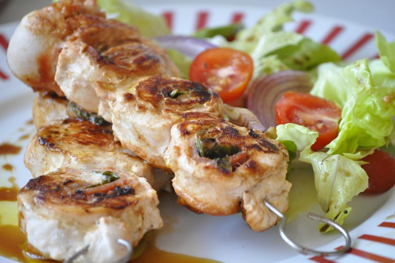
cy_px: 132
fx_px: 2877
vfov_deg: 5.2
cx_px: 198
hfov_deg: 7.9
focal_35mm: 262
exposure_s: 1/40
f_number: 5.3
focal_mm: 175
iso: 1600
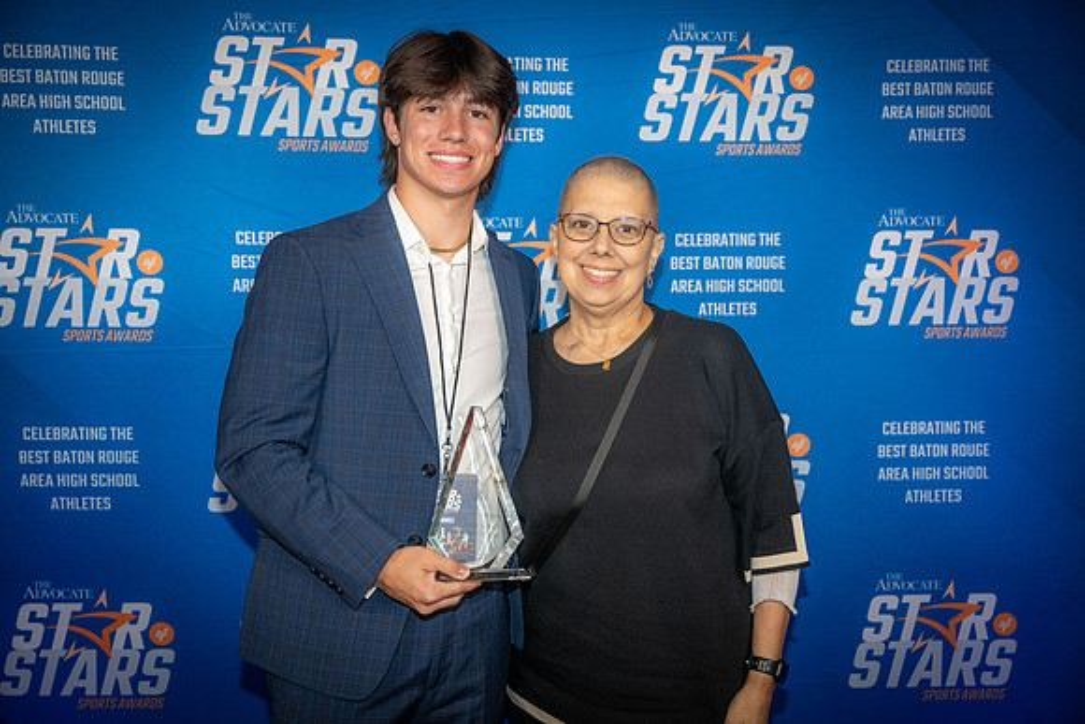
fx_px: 1176
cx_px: 542
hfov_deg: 49.5
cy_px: 362
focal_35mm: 39
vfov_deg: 34.2
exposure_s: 1/160
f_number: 3.2
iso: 320
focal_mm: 39
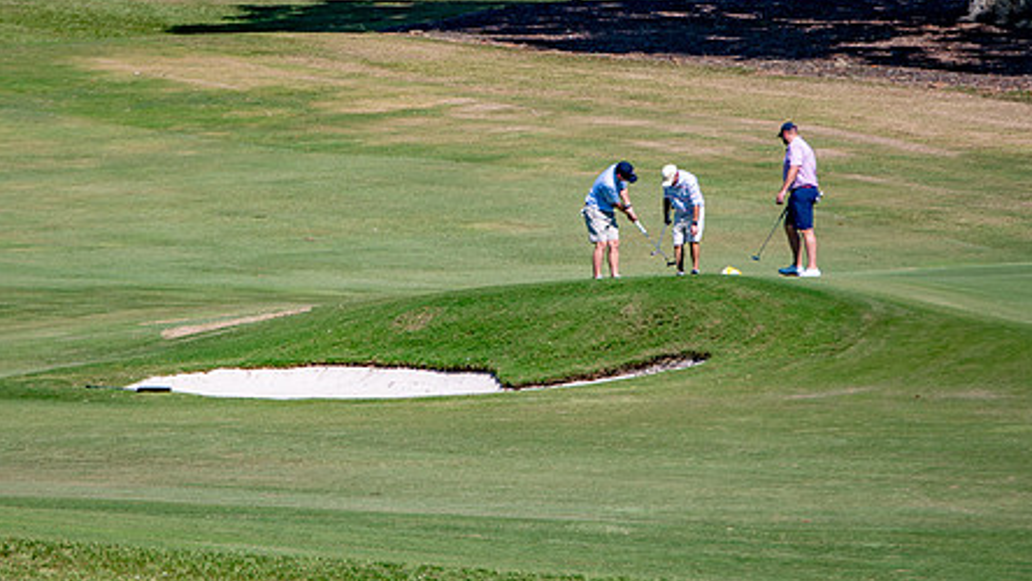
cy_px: 182
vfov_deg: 3.1
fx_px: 10647
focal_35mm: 389
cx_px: 478
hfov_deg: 5.5
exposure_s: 1/2500
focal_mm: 200
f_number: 2.8
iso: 100
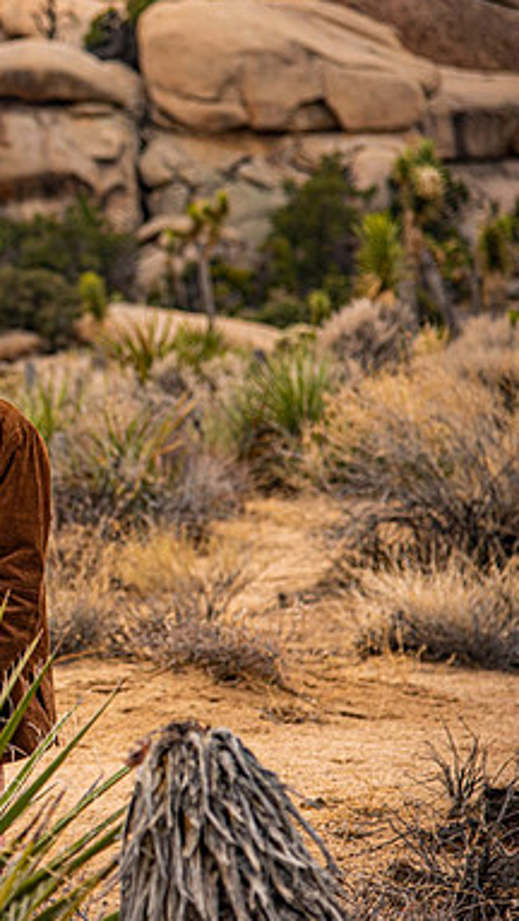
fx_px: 3174
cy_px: 460
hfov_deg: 9.2
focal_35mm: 130
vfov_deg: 16.5
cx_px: -154
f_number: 4
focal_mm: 82
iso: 100
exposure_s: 1/1600
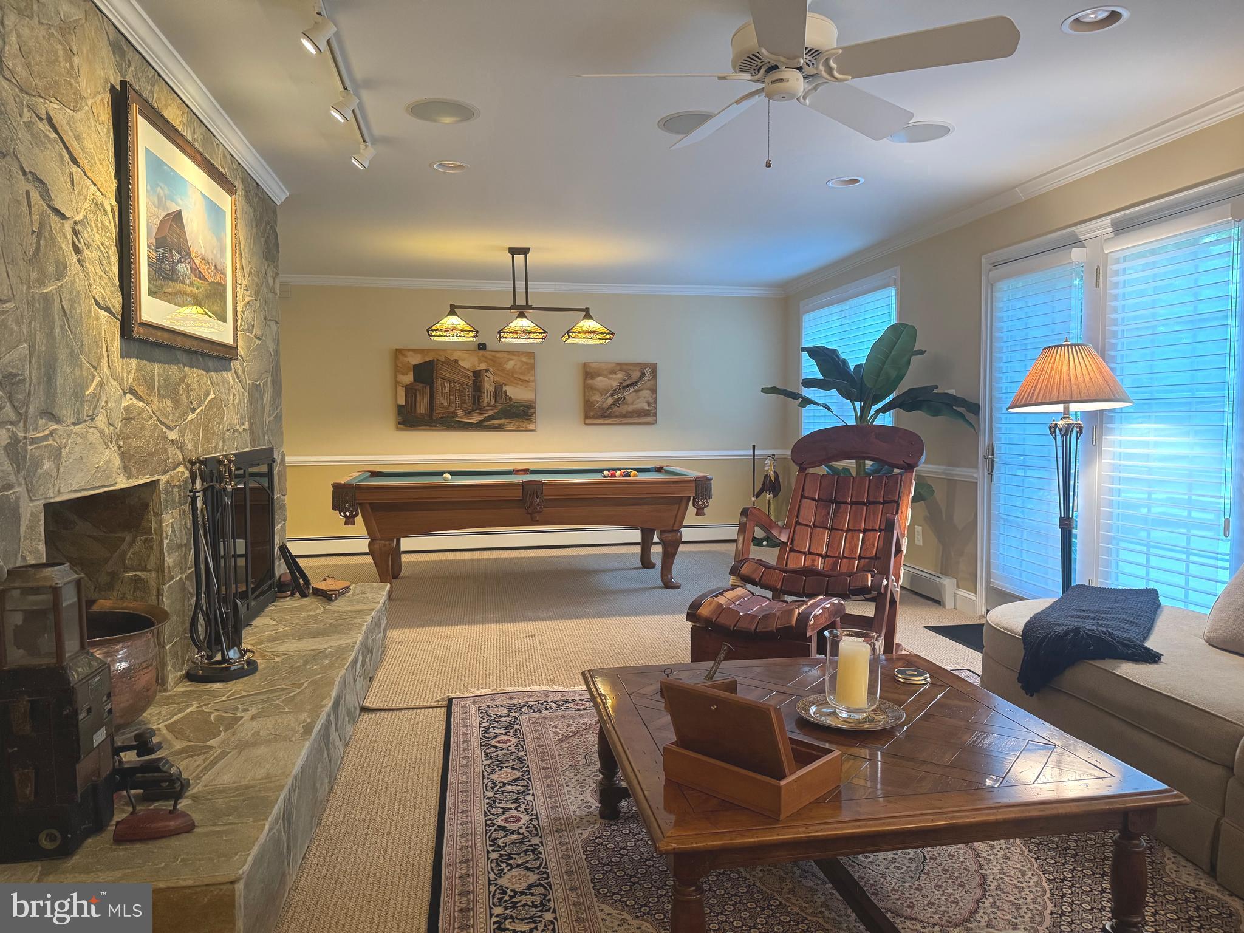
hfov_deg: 71.6
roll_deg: +0.5
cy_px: 466
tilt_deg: -4.2
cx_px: 622
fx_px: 862
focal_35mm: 24
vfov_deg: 56.8
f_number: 1.78
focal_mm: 6.76
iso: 500
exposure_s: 1/60
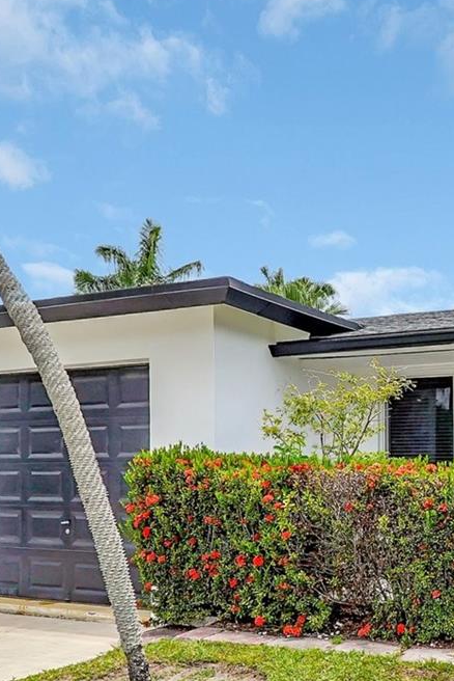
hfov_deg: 31.1
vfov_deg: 46.9
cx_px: 441
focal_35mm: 40
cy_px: 488
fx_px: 760
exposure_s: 1/640
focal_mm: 16.5
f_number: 13
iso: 640
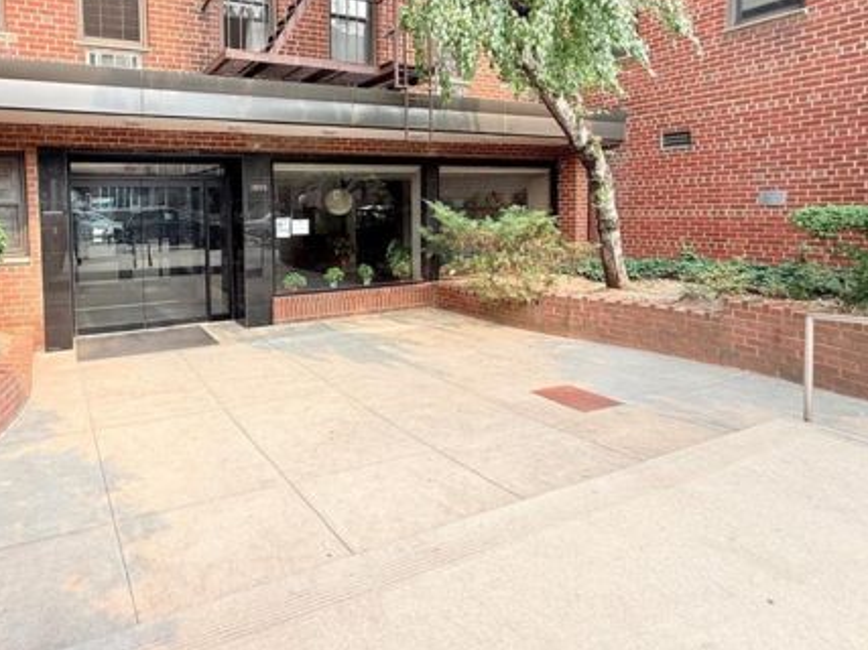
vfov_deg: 62.3
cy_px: 234
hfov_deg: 76.3
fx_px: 526
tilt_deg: -3.0
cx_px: 285
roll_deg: +0.7
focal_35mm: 21
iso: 50
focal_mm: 2.22
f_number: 2.2
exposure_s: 1/244
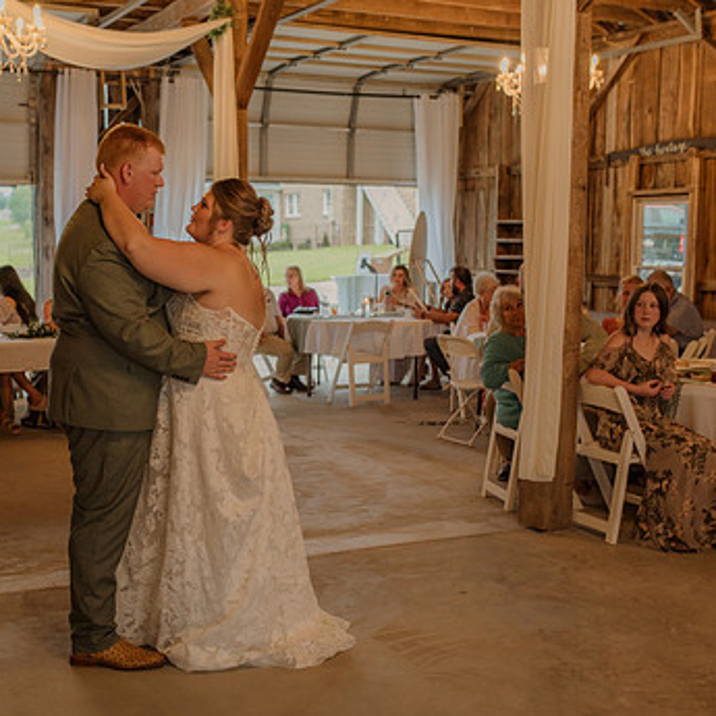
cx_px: 241
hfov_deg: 33.7
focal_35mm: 50
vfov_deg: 34.0
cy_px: 361
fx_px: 1170
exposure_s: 1/200
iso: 640
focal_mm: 35
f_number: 2.5
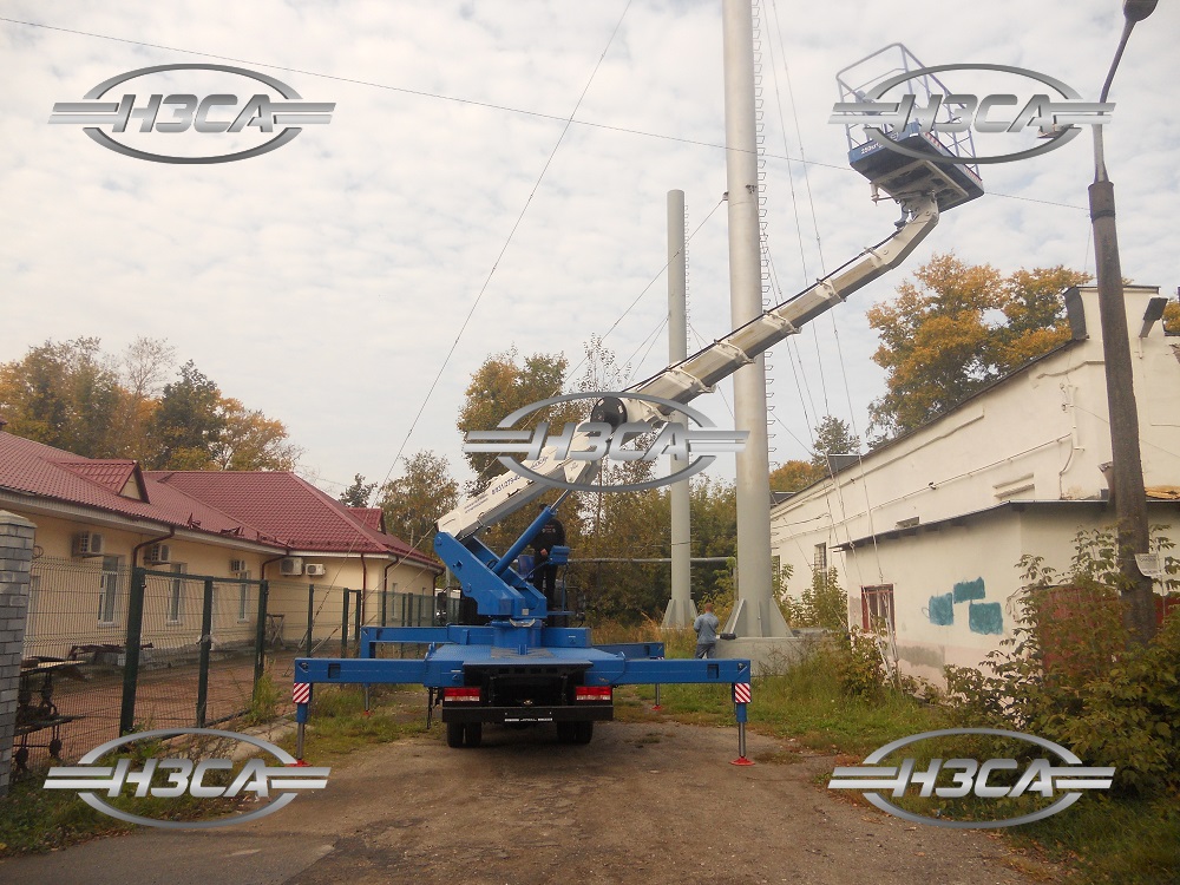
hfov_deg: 65.3
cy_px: 442
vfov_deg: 51.4
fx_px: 920
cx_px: 590
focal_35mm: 27
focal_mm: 4.9
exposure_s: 1/800
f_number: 3.2
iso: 100
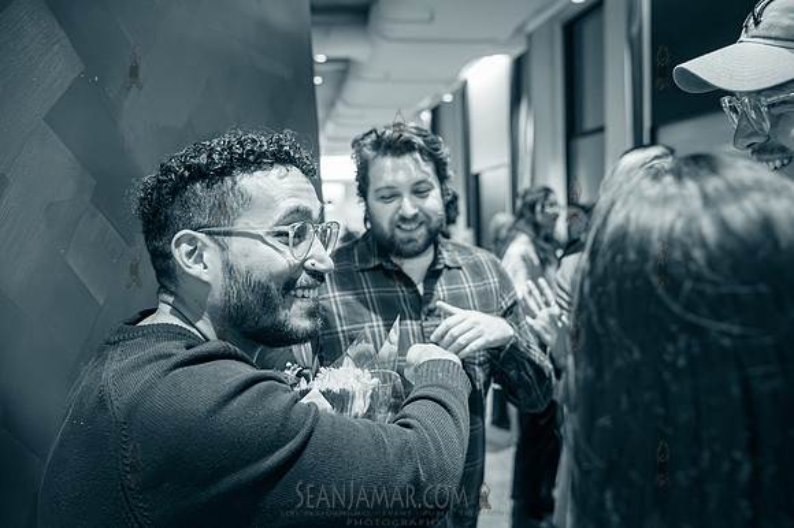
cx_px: 397
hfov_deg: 54.5
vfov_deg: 37.8
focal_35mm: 35
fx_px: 771
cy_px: 264
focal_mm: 35
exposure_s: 1/160
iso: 10000
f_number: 3.5
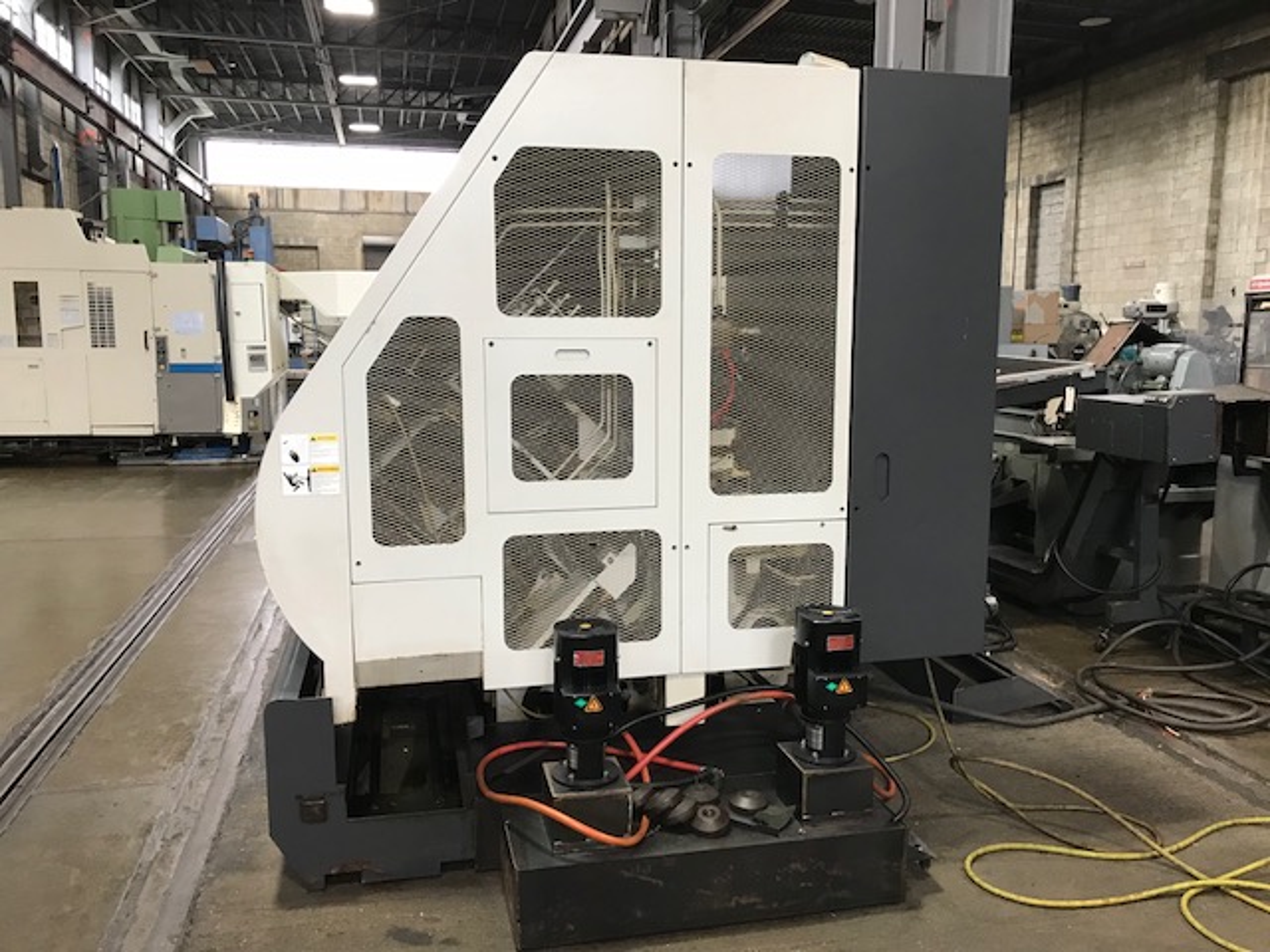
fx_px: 1027
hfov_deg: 63.4
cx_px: 635
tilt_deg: -8.0
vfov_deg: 49.7
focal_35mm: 28
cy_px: 476
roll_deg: -1.1
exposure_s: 1/17
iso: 40
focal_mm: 3.99
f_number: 1.8
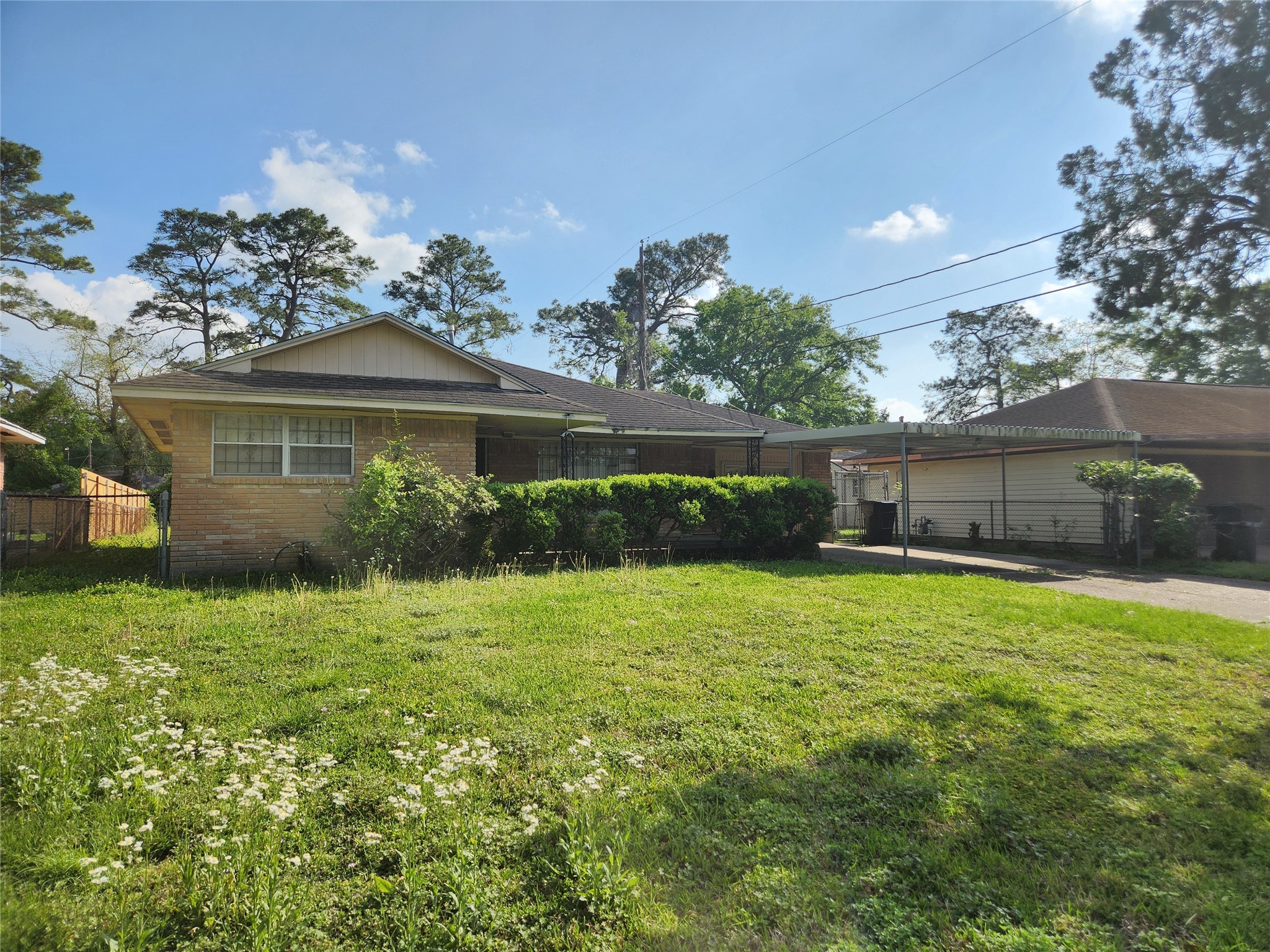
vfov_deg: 58.9
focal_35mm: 23
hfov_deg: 73.9
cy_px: 476
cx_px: 635
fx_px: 844
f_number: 1.8
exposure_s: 1/2497
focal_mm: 5.4
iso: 20
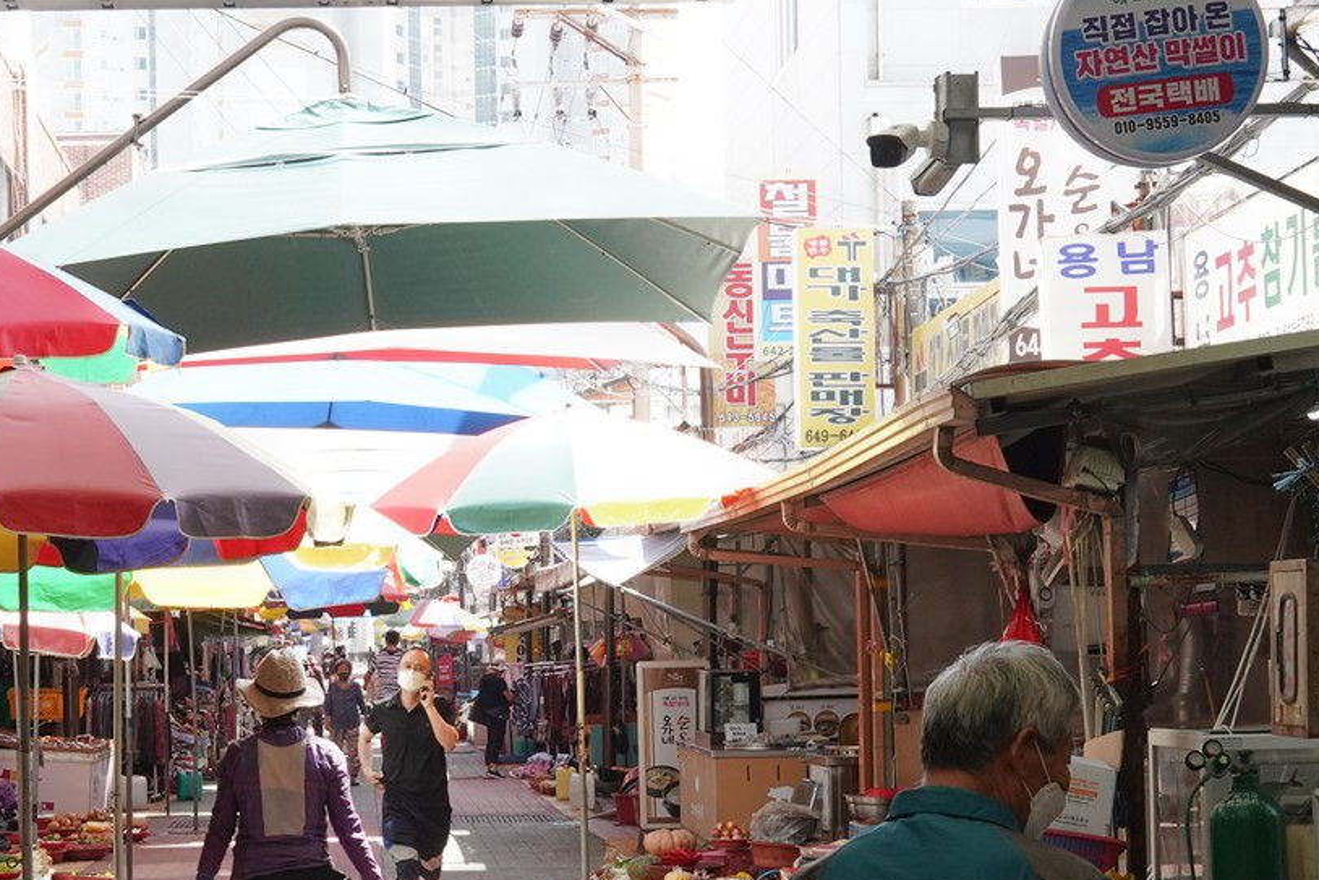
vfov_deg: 15.9
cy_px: 609
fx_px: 3151
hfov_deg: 23.5
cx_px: 429
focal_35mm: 86
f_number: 14
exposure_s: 1/100
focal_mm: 35
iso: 1000
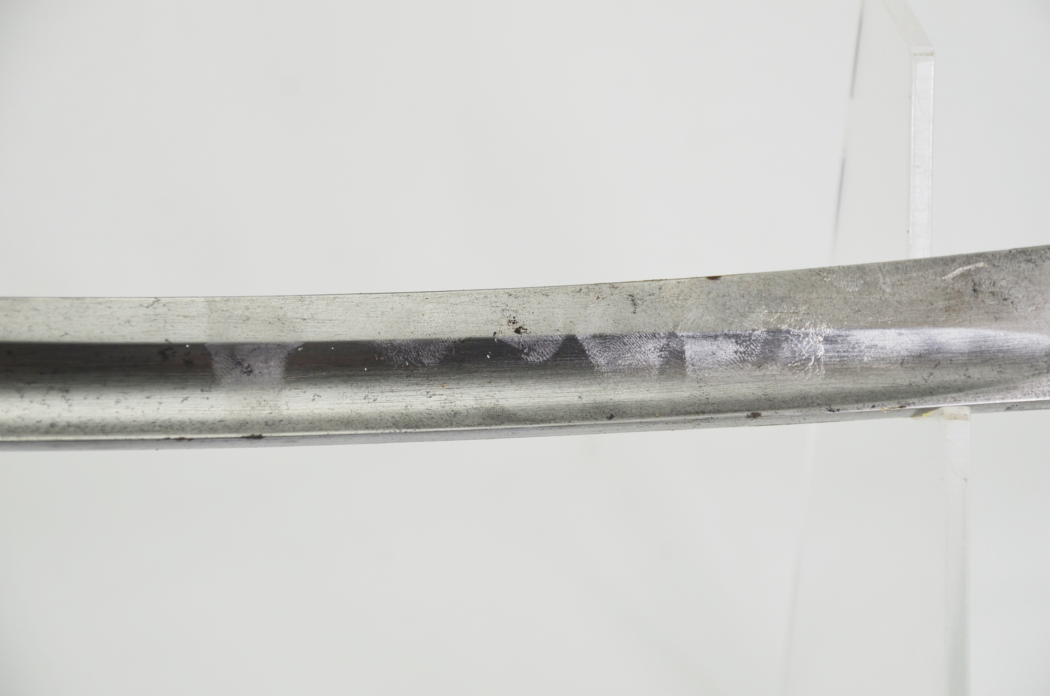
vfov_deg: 10.7
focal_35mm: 128
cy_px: 348
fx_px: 3711
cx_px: 525
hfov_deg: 16.1
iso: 400
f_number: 5.6
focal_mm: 85
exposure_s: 1/320
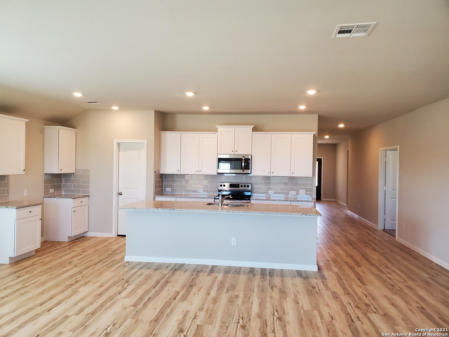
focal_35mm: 26
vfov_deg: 53.1
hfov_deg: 67.3
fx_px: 337
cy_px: 168
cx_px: 224
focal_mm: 4.3
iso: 200
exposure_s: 1/120
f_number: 2.4
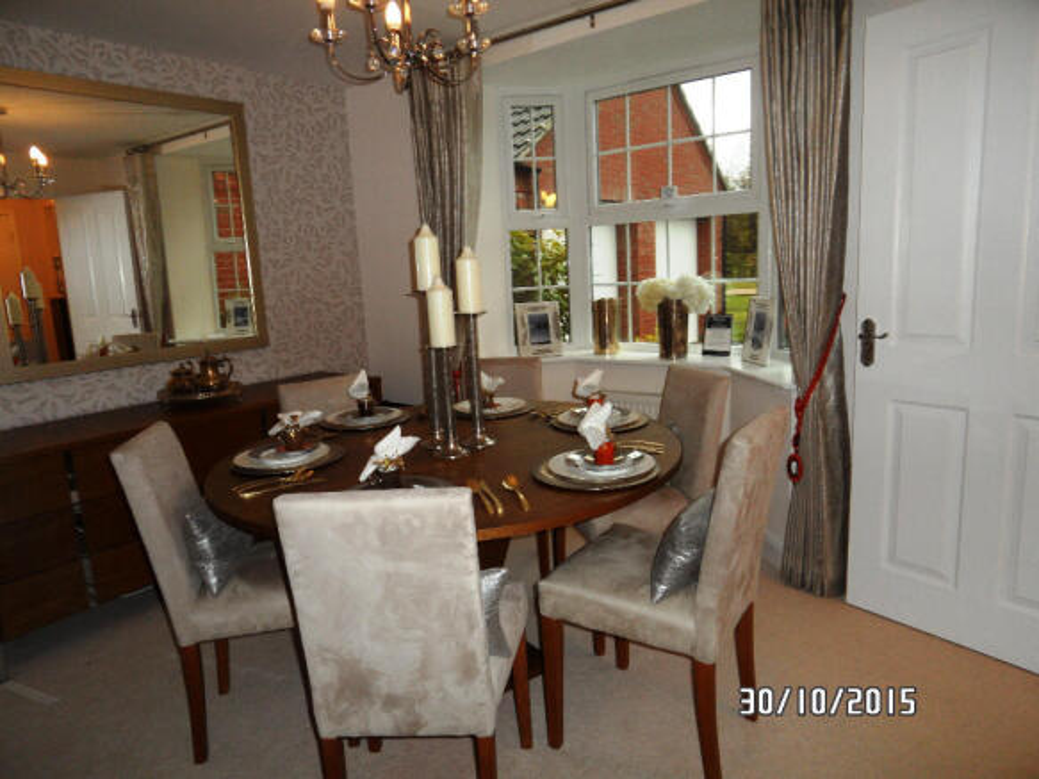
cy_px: 390
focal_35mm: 21
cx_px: 520
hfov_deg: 79.0
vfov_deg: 63.4
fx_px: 630
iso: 100
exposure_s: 1/30
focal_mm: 3.6
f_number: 3.4
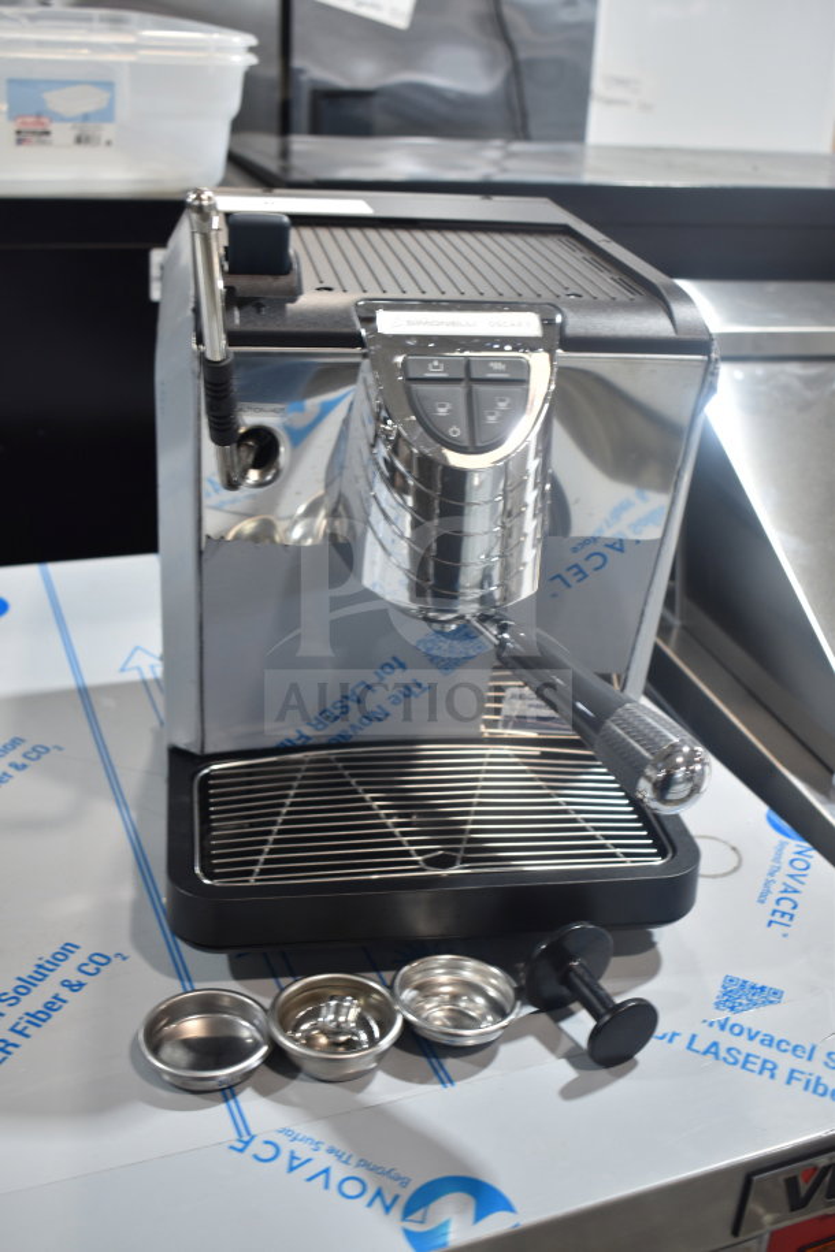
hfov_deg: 34.2
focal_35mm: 39
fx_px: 1357
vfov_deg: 49.6
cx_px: 418
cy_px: 626
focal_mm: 26
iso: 220
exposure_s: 1/40
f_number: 4
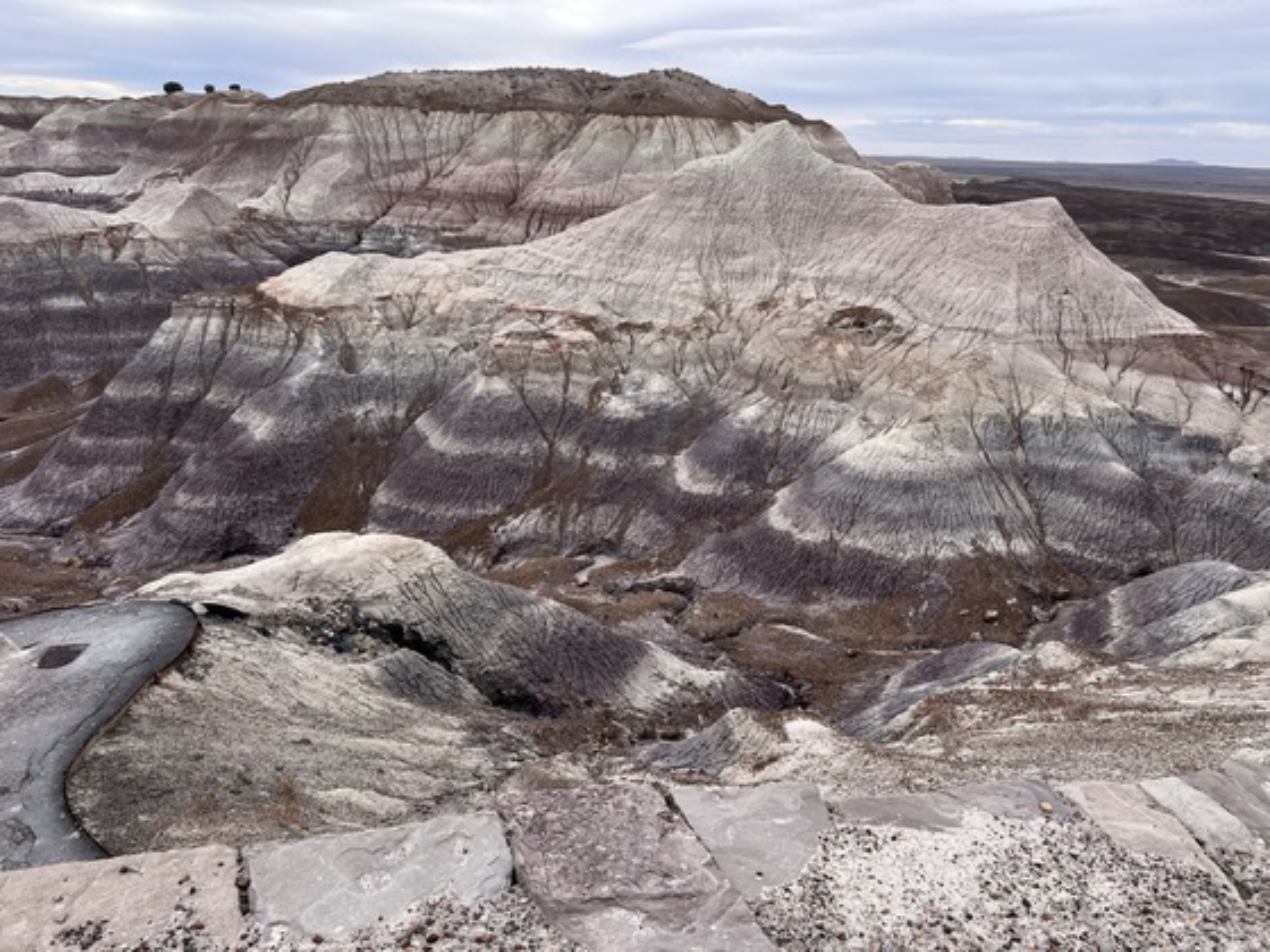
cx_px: 635
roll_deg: -1.1
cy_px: 476
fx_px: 954
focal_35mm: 26
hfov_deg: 67.3
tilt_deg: -19.6
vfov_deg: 53.1
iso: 50
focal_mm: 5.7
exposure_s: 1/1266
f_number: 1.5
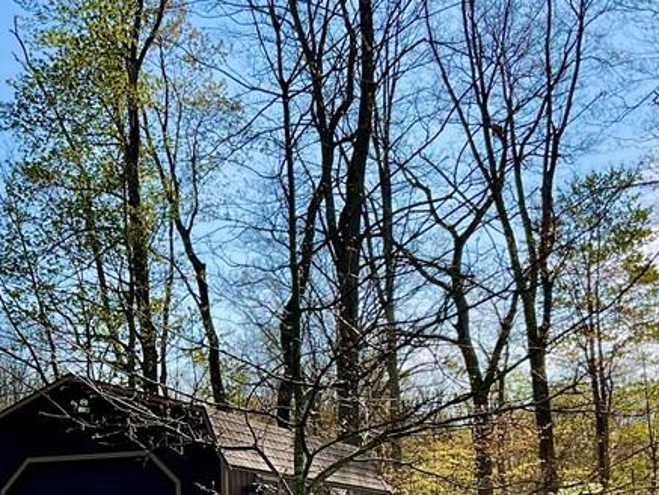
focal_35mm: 68
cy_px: 460
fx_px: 1295
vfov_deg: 21.1
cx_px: 143
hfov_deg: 28.0
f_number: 1.8
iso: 16
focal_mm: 3
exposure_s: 1/1984
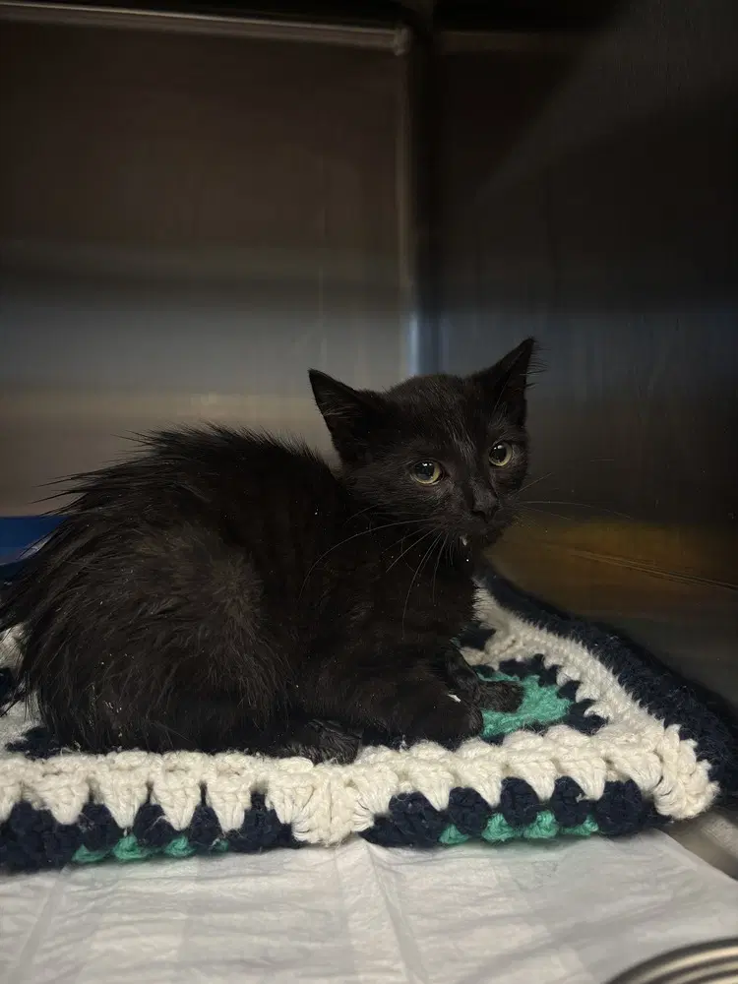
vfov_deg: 67.3
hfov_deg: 53.1
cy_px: 492
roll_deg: +0.3
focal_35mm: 26
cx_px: 369
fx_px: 739
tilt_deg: -2.0
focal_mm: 5.96
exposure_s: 1/120
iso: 80
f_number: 1.6
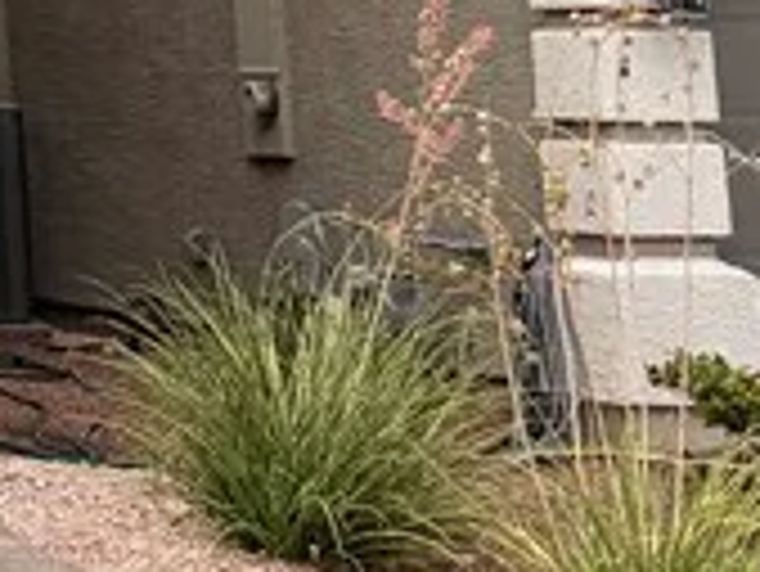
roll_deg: +0.0
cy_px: -572
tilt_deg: +9.5
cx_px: -1124
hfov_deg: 11.2
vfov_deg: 9.6
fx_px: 3186
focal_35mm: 145
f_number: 1.78
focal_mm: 6.76
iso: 100
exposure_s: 1/6173
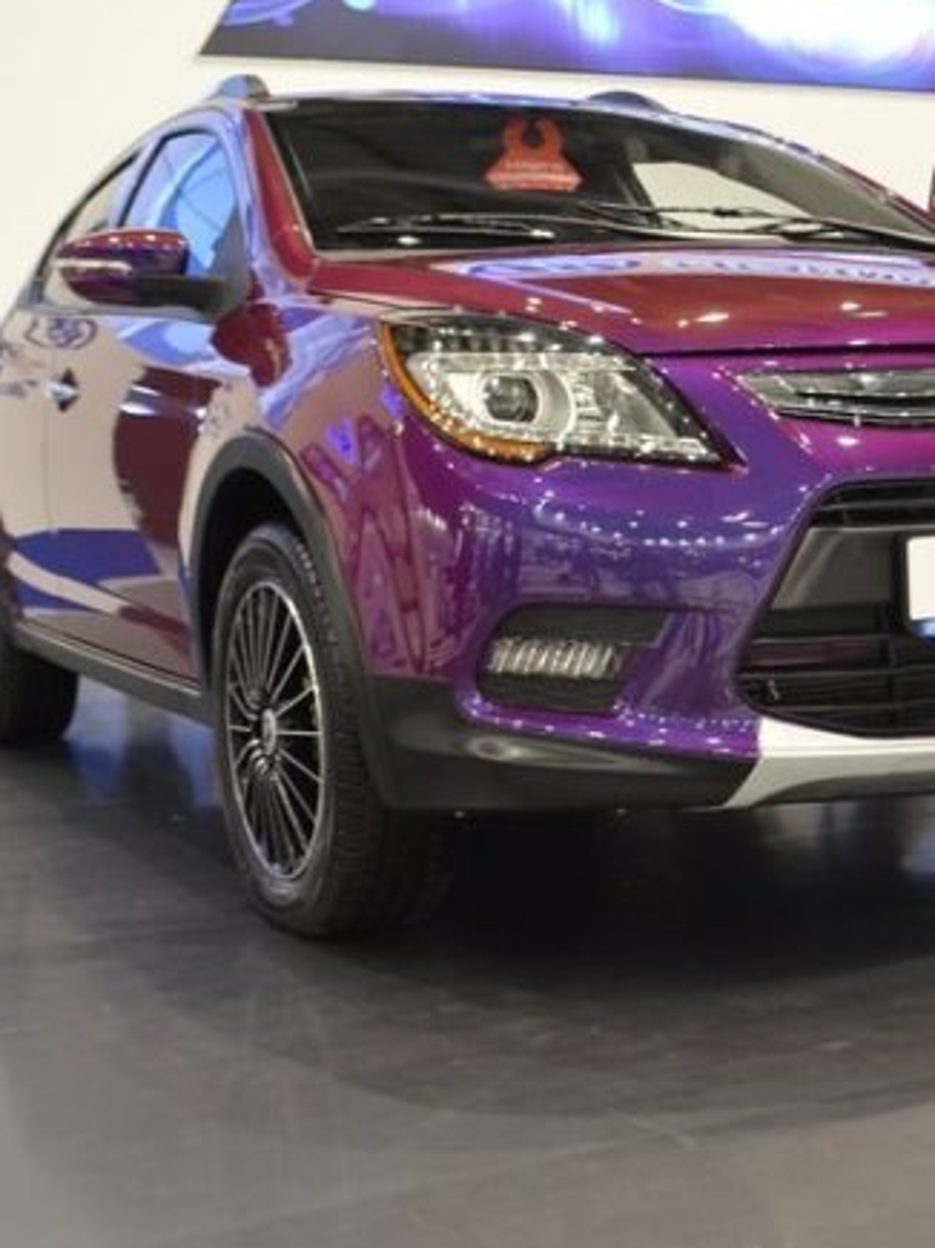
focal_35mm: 53
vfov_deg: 36.0
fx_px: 1910
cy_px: 495
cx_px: 591
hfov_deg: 27.4
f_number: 3.8
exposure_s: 1/60
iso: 560
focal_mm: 20
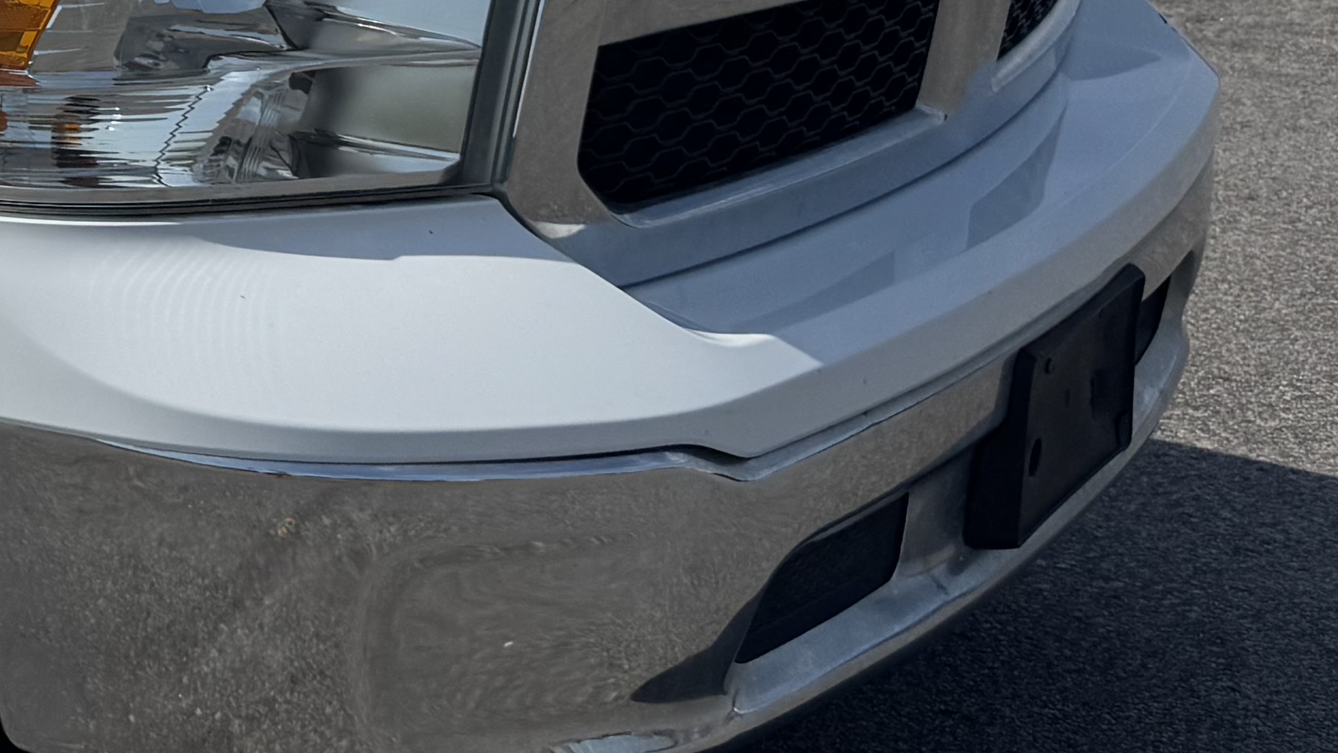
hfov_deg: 22.0
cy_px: -295
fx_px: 2980
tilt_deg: -8.6
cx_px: -528
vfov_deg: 13.7
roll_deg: +2.5
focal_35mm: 84
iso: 80
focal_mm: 6.76
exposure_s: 1/12346
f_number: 1.78
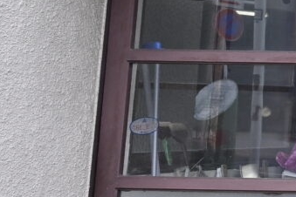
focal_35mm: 181
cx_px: 1029
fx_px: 1488
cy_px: -83
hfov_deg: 8.4
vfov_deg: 7.5
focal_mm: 24
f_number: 5.6
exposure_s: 1/100
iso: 180
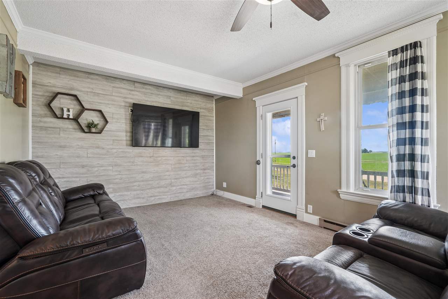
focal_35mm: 16
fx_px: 199
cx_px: 224
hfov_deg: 96.7
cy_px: 150
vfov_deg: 73.7
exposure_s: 1/13
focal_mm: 16
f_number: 10
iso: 400
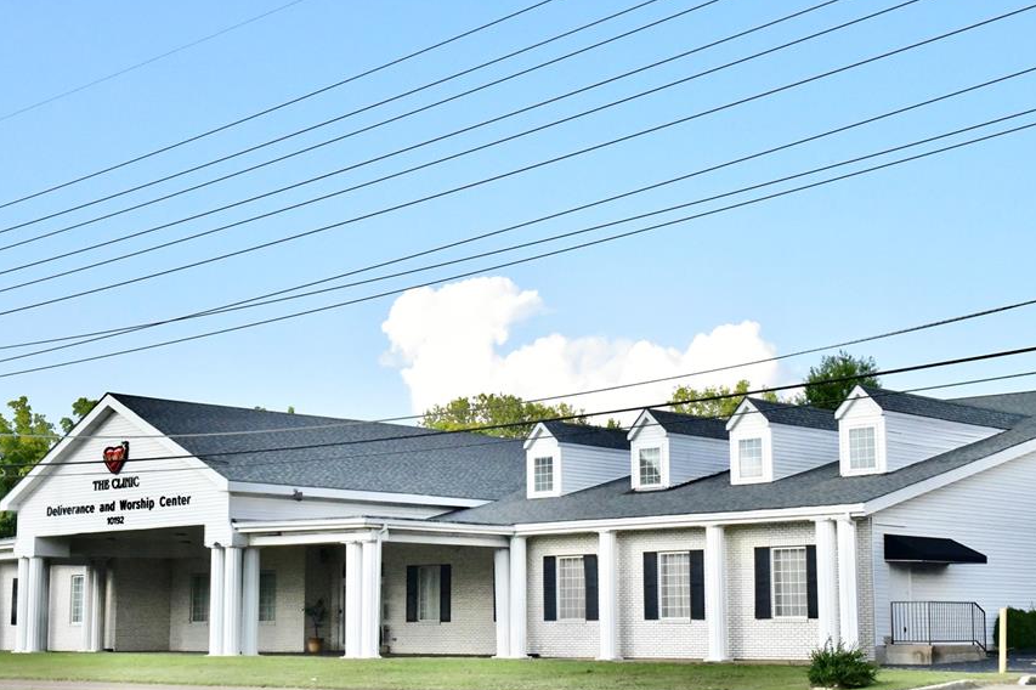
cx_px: 460
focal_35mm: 60
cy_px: 361
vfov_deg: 22.6
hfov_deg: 33.4
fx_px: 1726
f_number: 16
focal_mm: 50
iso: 20000
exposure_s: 1/5000
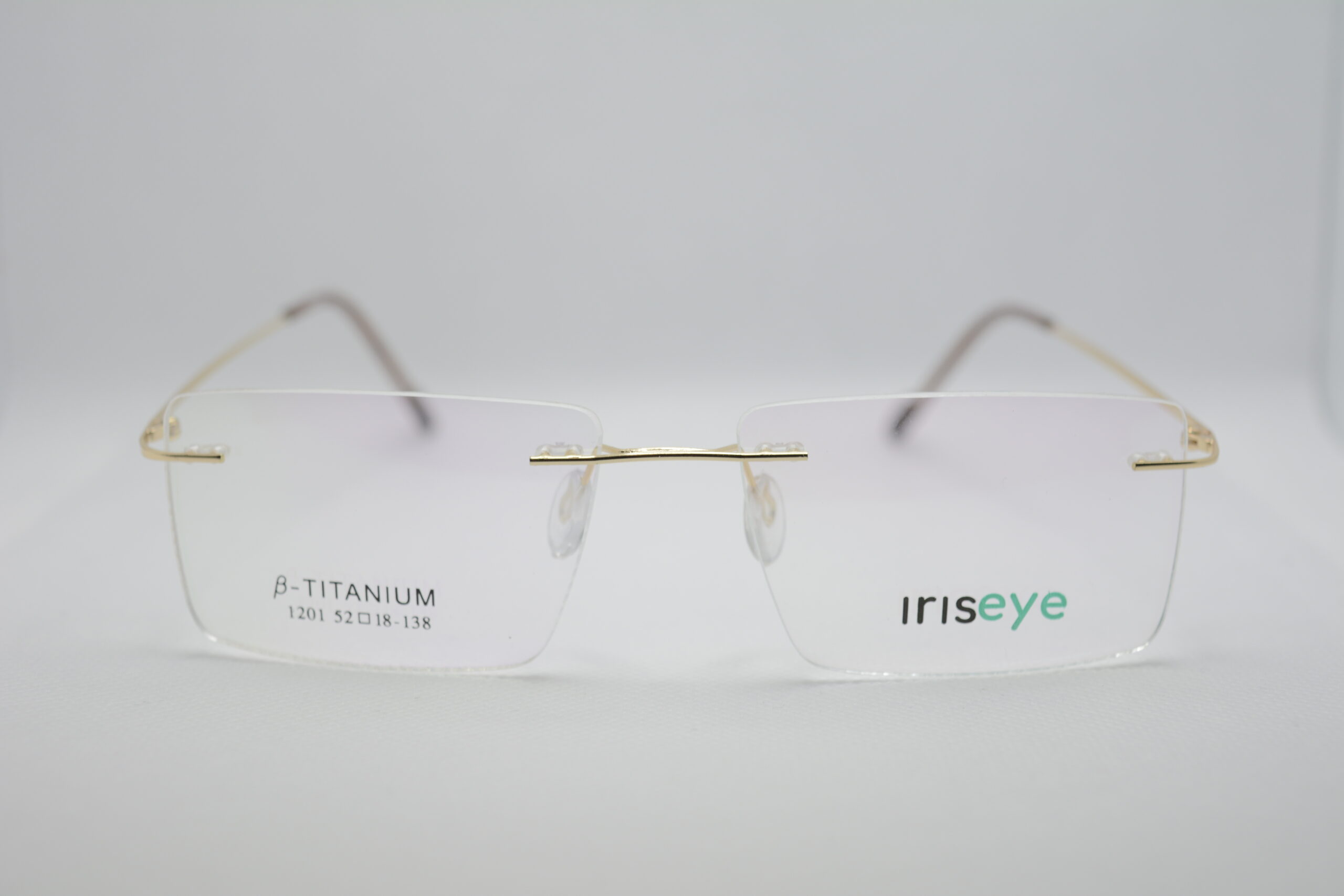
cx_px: 672
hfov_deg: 29.9
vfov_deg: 20.2
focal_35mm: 68
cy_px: 448
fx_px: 2520
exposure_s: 1/125
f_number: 5.6
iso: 250
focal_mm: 45
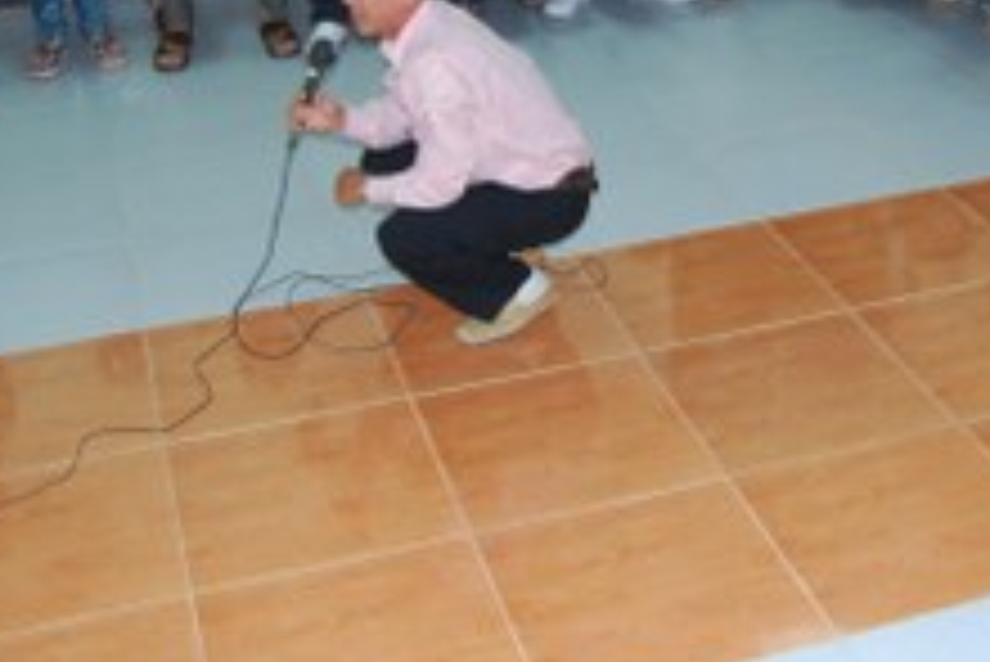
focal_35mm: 59
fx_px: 1624
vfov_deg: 22.7
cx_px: 652
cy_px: 133
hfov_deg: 33.6
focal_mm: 18
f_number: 3.5
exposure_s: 1/60
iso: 200
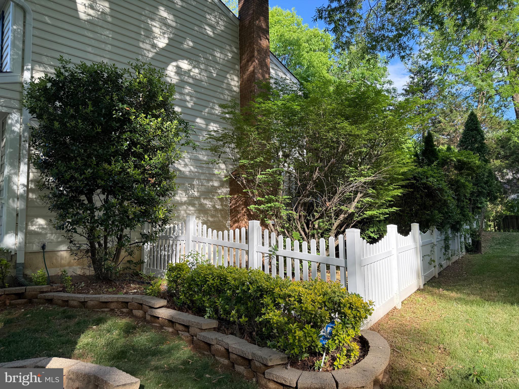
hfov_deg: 71.6
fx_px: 360
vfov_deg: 56.8
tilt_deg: +5.7
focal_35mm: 24
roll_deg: +1.1
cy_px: 194
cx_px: 260
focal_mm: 6.76
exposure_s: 1/849
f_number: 1.78
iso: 80
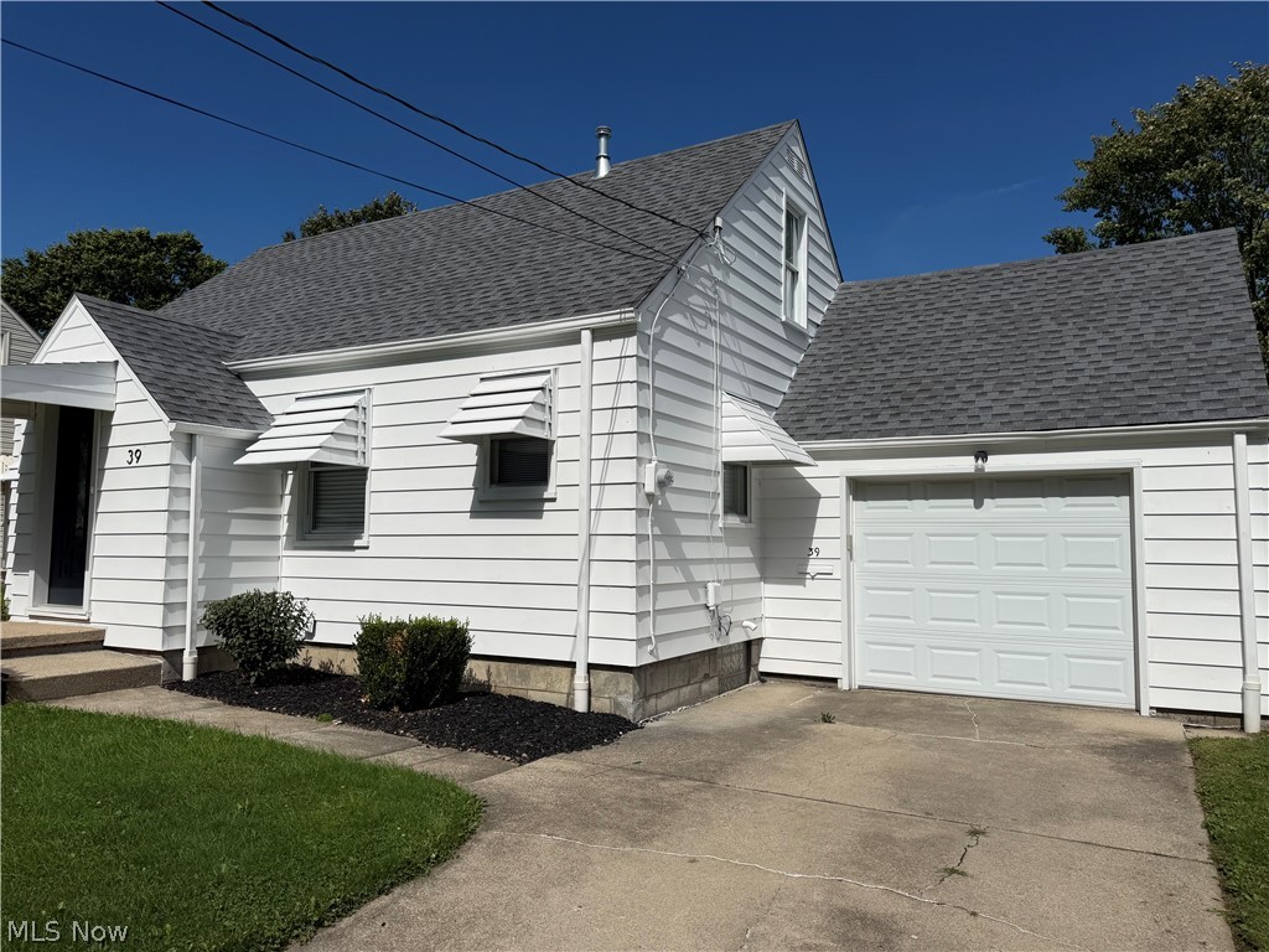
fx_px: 880
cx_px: 634
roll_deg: +0.2
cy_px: 476
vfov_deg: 56.8
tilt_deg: +3.7
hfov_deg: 71.6
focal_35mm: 24
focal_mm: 6.76
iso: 80
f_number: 1.78
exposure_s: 1/14286
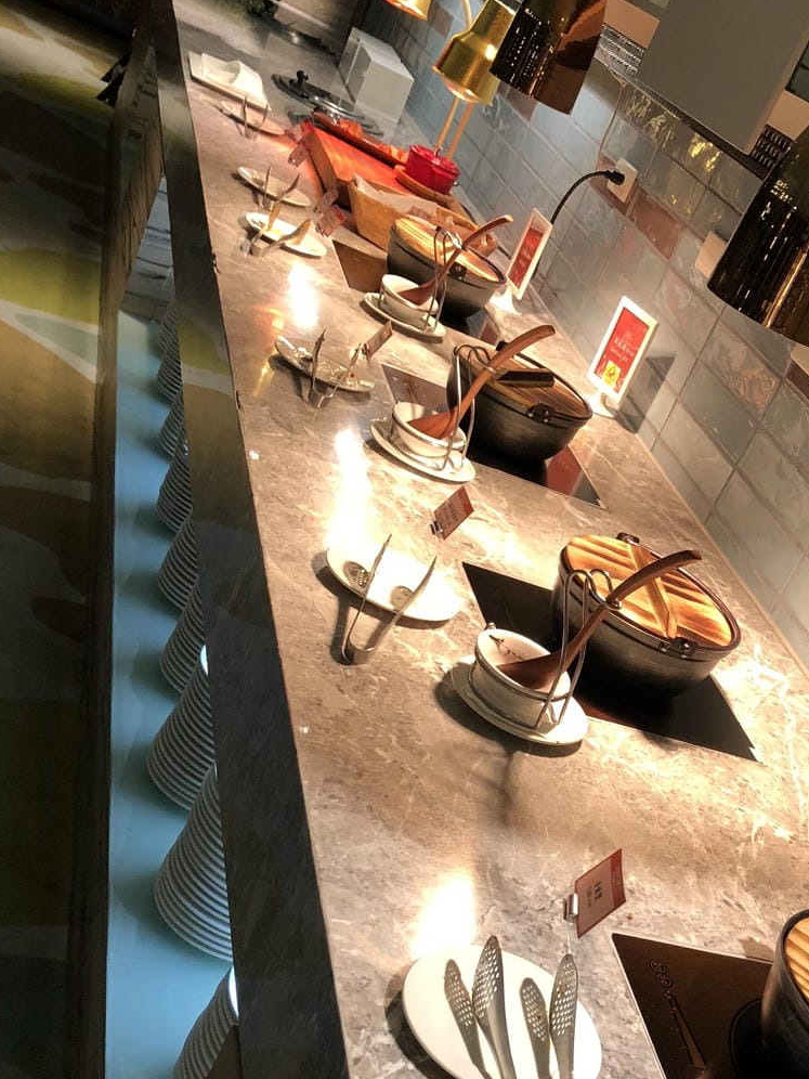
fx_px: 1402
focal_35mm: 45
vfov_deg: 41.5
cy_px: 724
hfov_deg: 31.4
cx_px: 643
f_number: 1.8
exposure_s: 1/30
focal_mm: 3.99
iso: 32
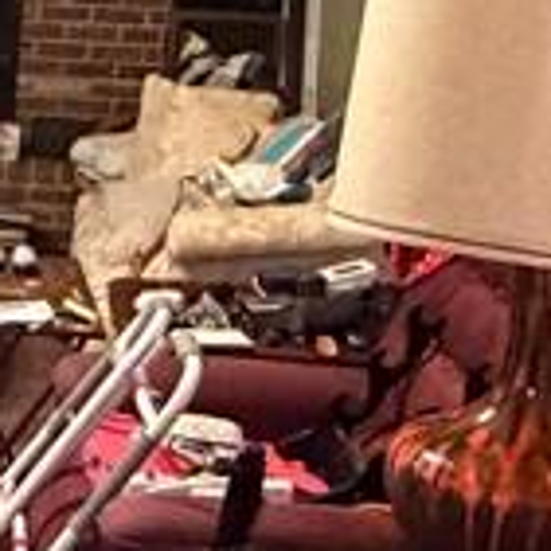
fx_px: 1621
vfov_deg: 19.3
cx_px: -234
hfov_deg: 17.6
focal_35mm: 90
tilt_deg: -11.1
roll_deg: -2.0
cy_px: 211
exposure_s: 1/40
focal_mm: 2.22
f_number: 2.2
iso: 1250
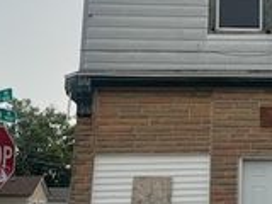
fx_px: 589
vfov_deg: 19.6
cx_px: 269
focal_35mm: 75
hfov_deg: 24.8
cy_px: 64
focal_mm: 6.76
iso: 80
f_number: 1.78
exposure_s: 1/9009
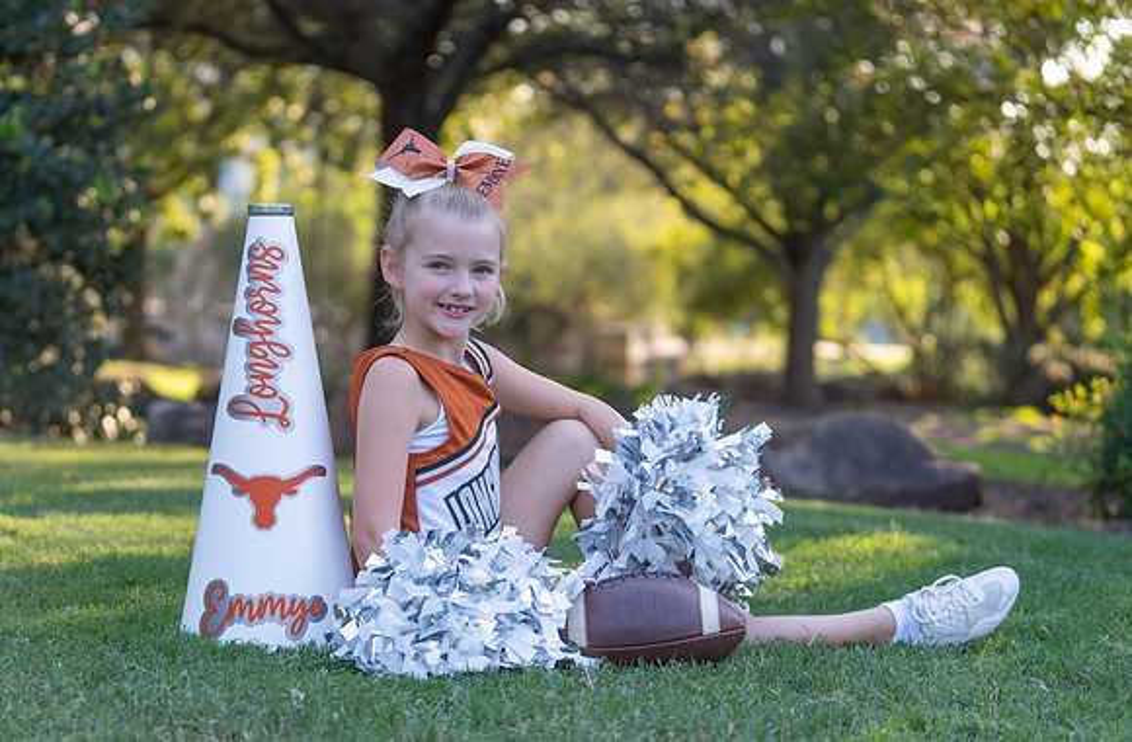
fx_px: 2775
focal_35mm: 89
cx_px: 425
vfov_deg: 15.2
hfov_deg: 23.0
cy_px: 452
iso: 200
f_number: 2.8
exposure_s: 1/320
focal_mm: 70
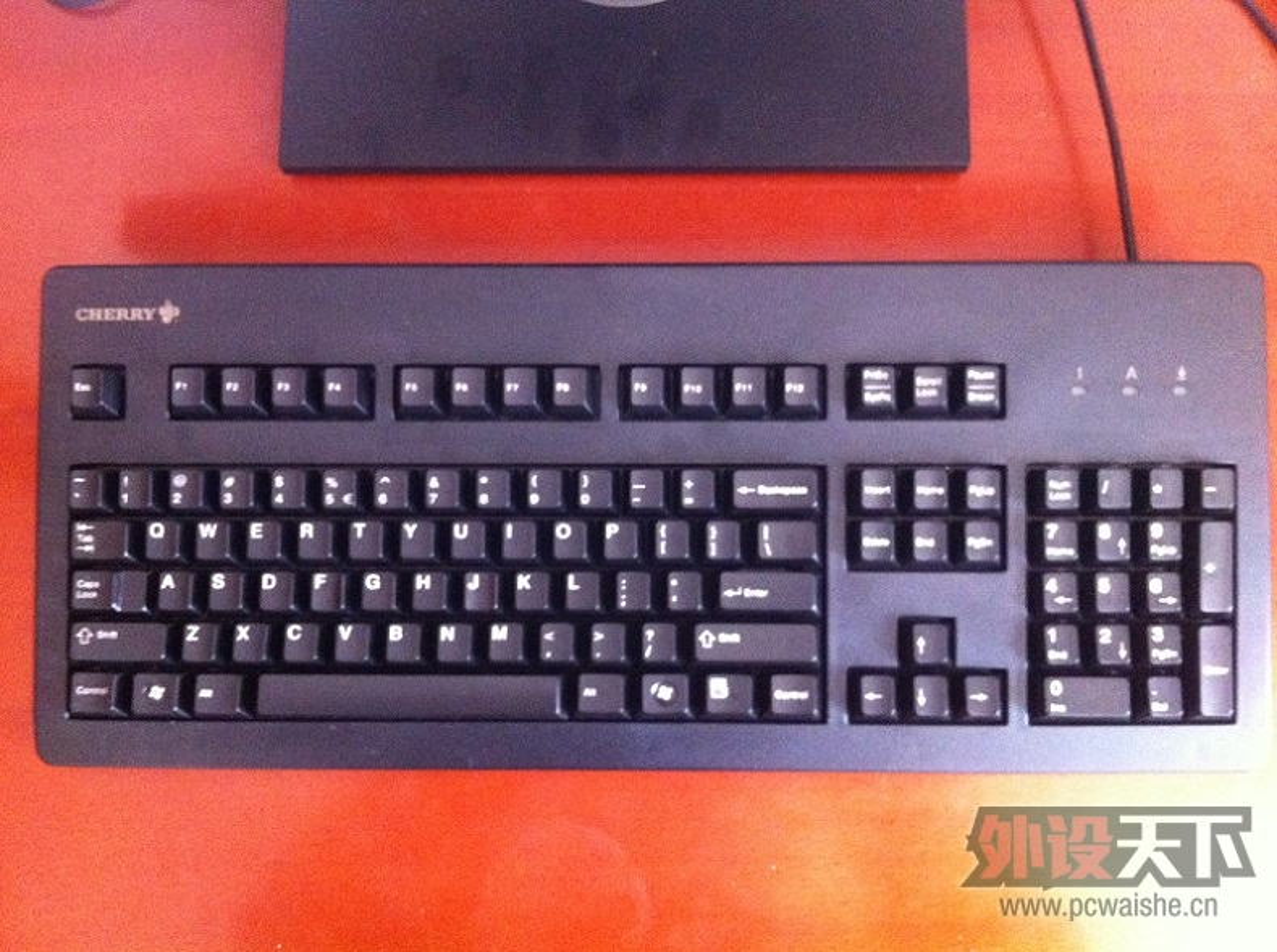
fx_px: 1288
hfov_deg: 52.7
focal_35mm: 35
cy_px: 476
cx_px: 638
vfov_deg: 40.6
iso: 800
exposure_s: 1/15
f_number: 2.8
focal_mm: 3.85
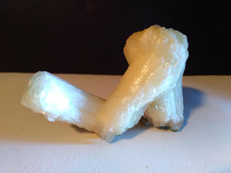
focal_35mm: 26
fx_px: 174
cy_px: 86
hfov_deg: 67.3
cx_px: 116
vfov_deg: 53.1
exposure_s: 1/33.3
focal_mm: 3.54
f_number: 2
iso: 141
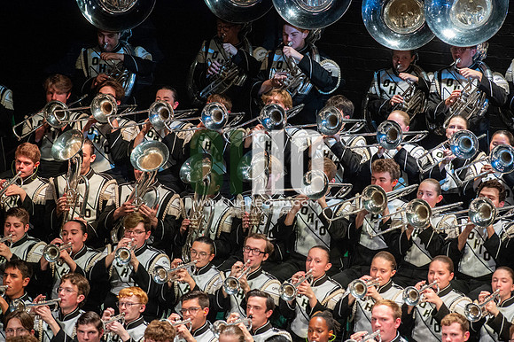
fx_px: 4281
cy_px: 171
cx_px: 257
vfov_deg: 4.6
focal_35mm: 300
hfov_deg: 6.9
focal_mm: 300
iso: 5000
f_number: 5.6
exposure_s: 1/400
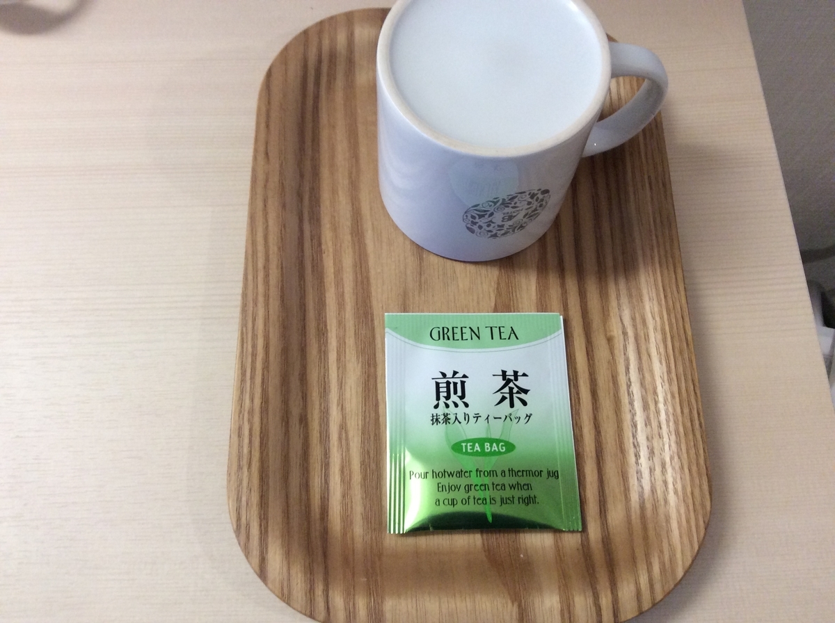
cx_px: 418
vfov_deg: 44.0
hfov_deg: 56.9
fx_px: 771
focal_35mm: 32
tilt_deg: -69.6
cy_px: 312
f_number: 2.4
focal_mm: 3.3
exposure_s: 1/24
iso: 125
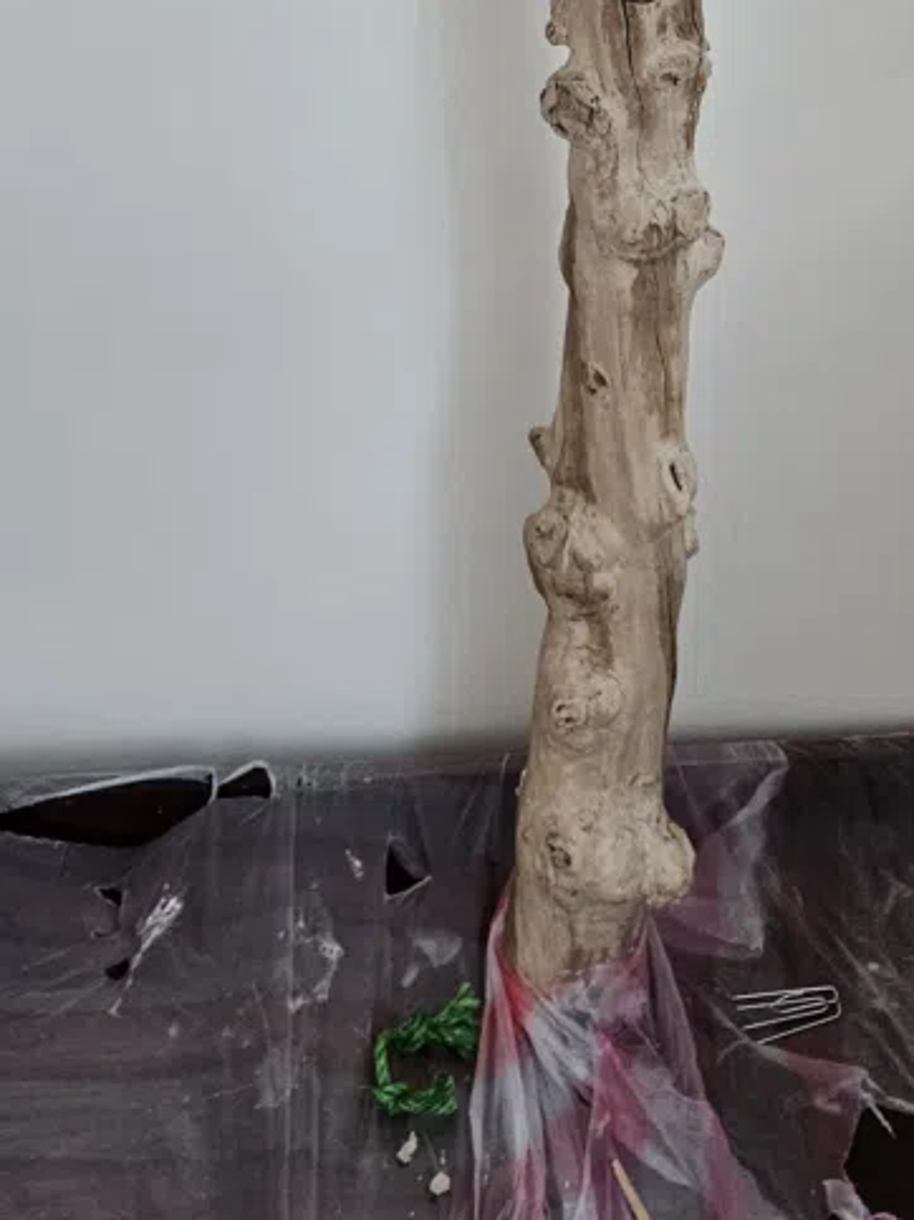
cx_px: 515
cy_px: -330
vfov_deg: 25.9
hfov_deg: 22.6
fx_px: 2289
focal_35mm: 65
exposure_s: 1/190
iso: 160
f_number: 1.8
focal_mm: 5.4
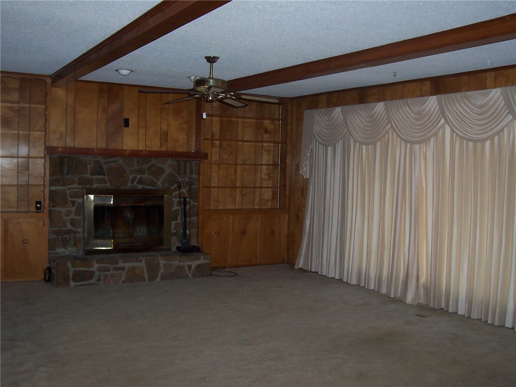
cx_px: 258
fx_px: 552
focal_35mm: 37
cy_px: 194
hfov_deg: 50.1
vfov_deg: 38.7
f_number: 2.8
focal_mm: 5.6
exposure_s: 1/60
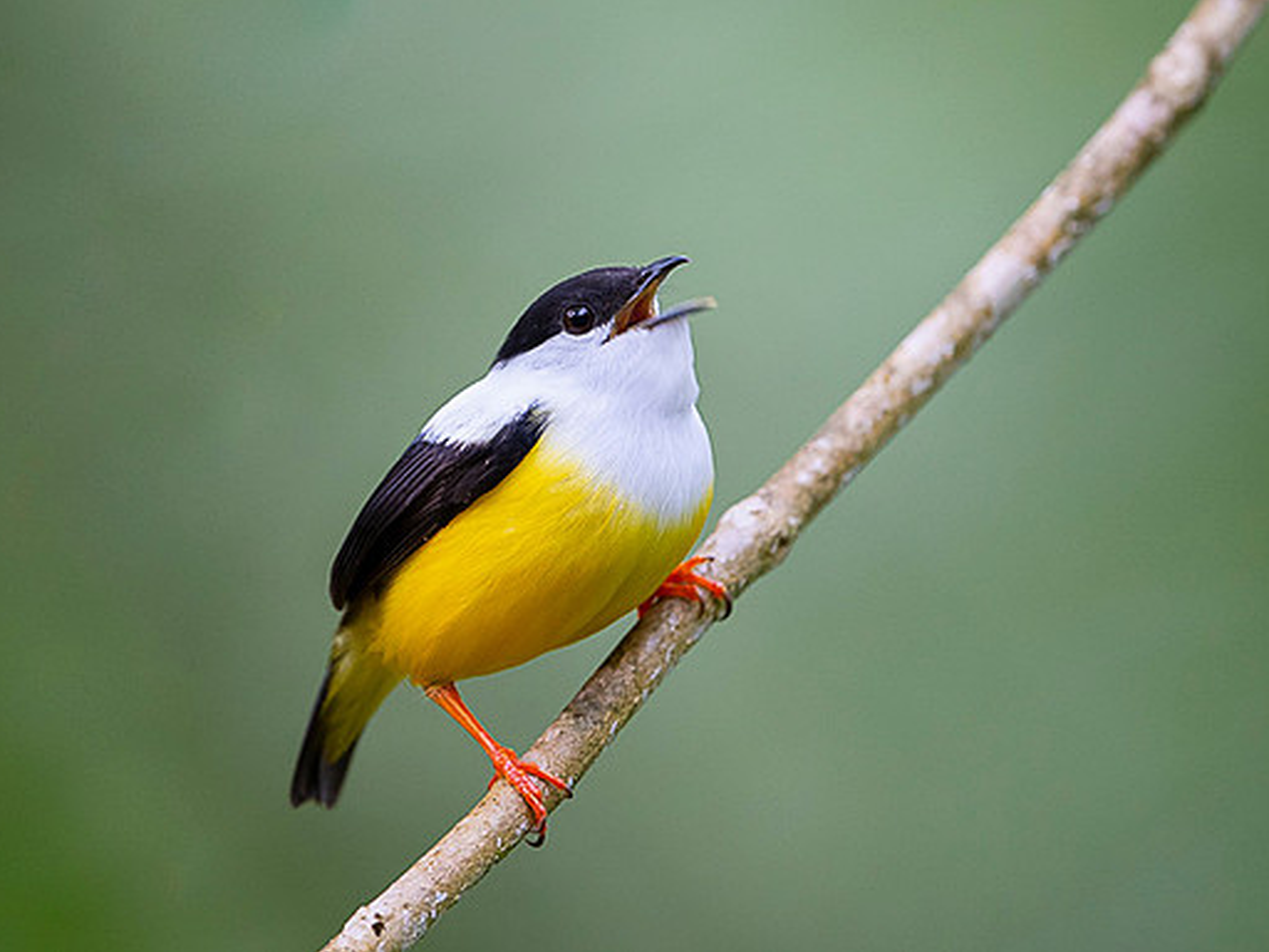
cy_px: 245
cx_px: 453
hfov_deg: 2.2
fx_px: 32700
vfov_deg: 1.7
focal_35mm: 892
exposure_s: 1/250
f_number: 4
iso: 800
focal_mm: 500
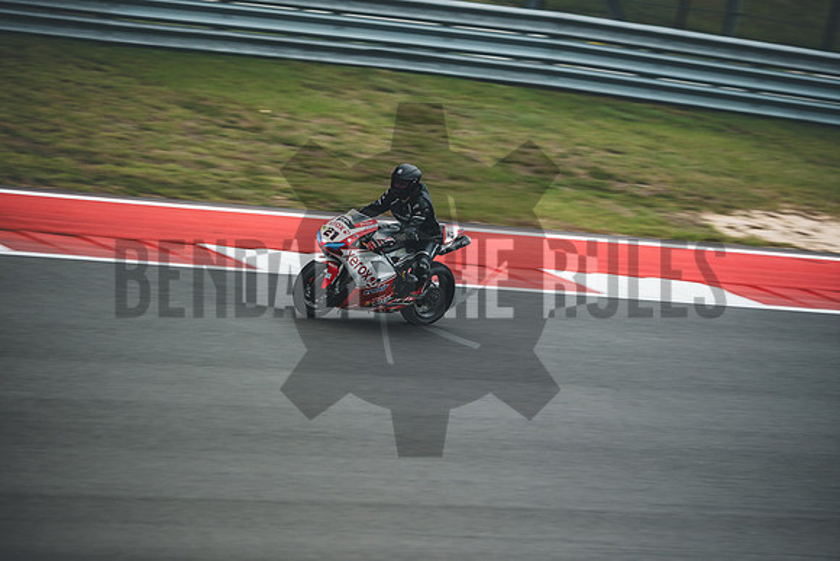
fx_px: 7001
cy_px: 280
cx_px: 420
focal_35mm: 300
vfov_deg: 4.6
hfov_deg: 6.9
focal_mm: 200
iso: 160
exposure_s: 1/200
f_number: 2.2
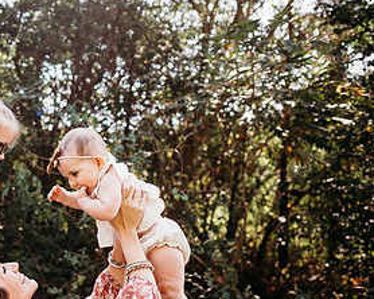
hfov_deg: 36.0
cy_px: 199
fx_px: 520
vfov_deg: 31.8
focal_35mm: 47
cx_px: 7
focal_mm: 24
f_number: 2.2
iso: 100
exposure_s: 1/320
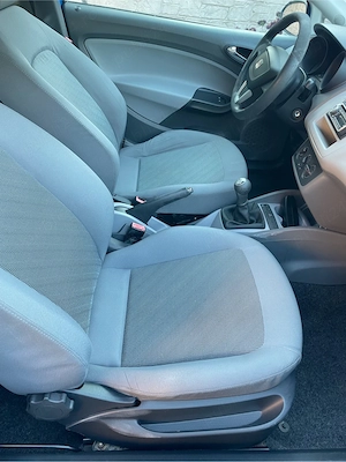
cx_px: 173
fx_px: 347
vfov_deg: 67.3
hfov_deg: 53.1
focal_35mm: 26
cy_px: 231
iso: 125
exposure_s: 1/71
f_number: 1.6
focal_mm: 4.2
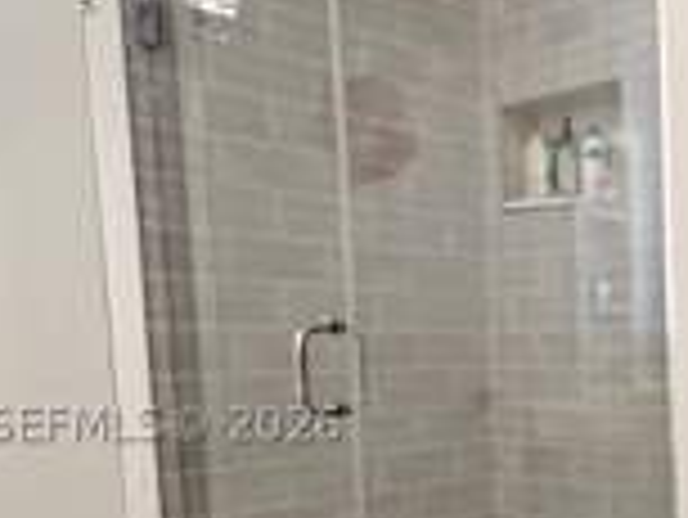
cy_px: 423
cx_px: 755
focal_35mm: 44
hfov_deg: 36.4
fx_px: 875
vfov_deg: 31.9
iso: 320
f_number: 2.2
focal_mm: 2.62
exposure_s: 1/60
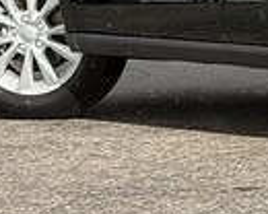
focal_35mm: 494
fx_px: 3918
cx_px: 451
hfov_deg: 3.9
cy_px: -95
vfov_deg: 3.1
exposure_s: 1/529
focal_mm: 15.66
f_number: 2.8
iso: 64
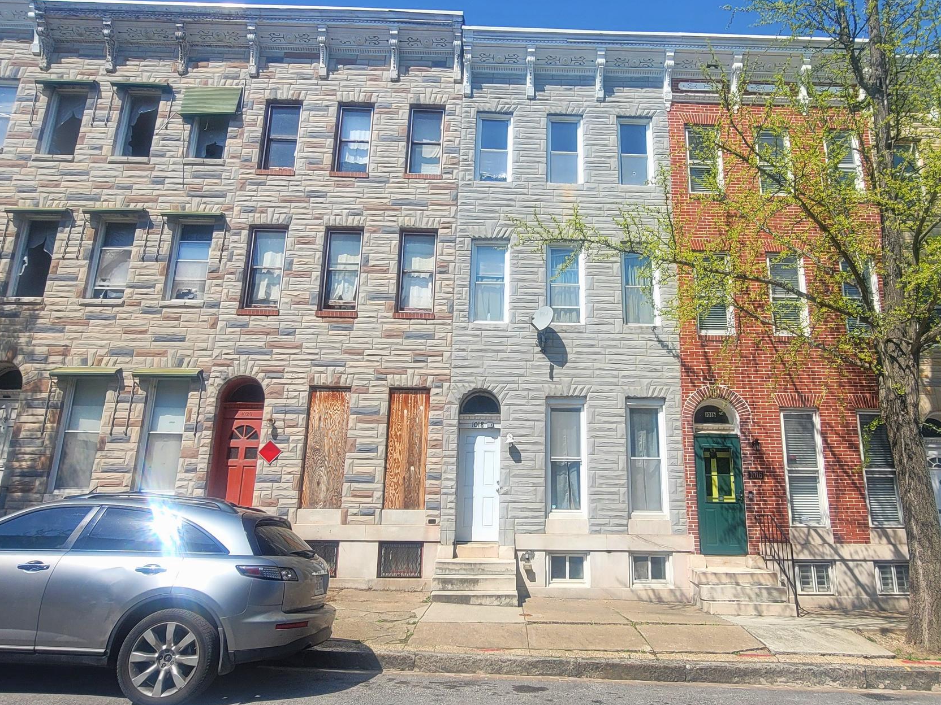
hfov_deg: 92.9
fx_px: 435
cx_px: 577
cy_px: 376
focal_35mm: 16
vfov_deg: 78.0
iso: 64
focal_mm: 2.2
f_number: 2.2
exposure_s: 1/1718
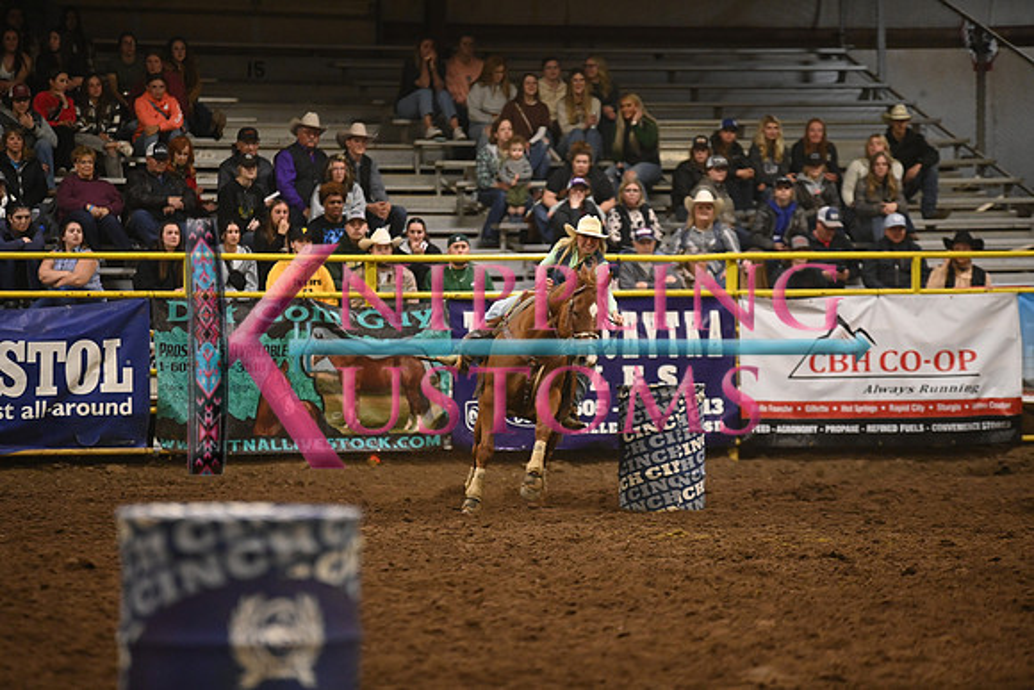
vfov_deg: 6.9
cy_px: 345
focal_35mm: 200
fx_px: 5746
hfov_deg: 10.3
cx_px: 517
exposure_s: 1/400
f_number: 2.8
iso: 6400
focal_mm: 200
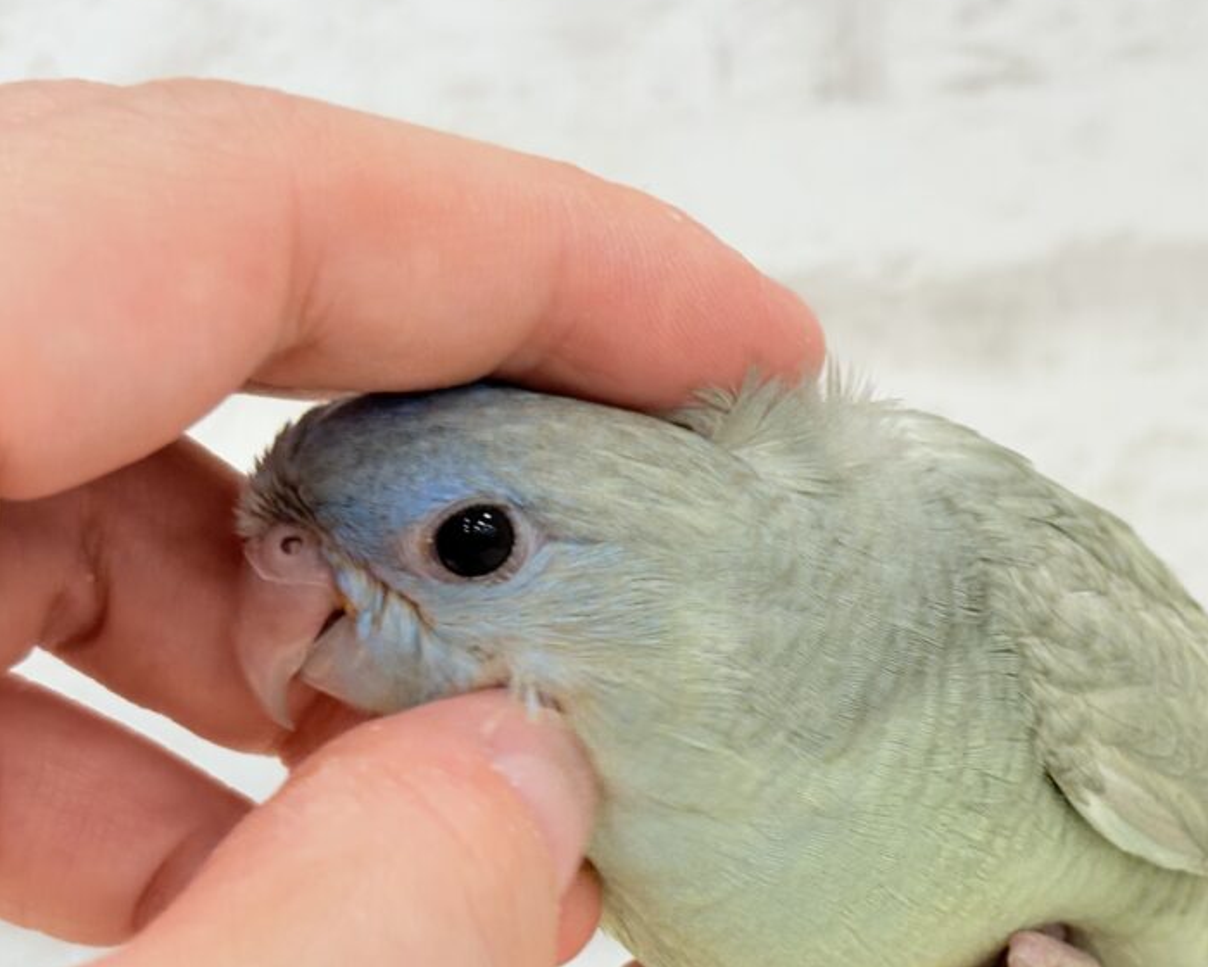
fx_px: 3110
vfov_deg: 17.6
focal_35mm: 87
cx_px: 1032
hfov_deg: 21.6
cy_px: 613
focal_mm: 5.96
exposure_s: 1/100
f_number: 1.6
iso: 80
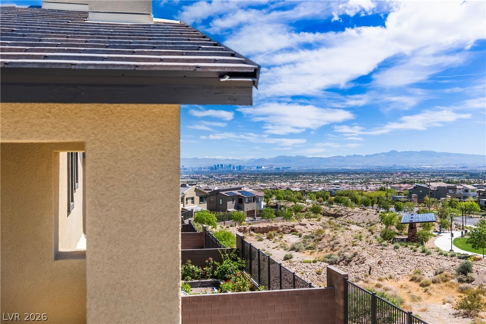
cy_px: 162
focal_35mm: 42
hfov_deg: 46.4
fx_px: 567
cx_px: 243
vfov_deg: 31.9
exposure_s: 1/8000
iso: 400
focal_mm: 28
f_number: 2.8
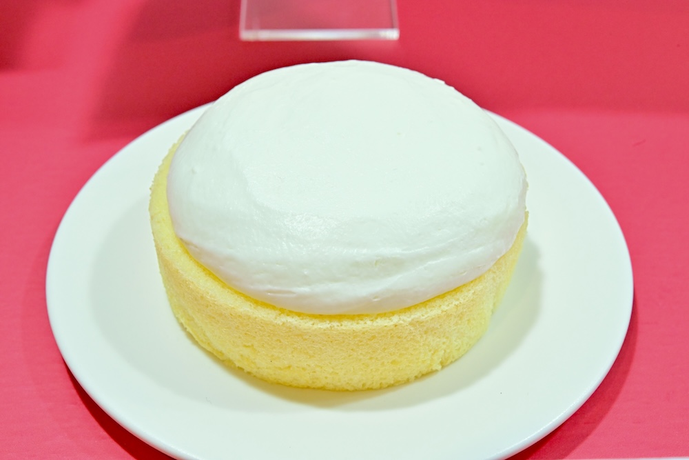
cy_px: 230
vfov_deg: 22.6
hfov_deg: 33.4
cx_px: 344
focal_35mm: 60
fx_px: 1148
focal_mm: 60
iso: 4000
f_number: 14
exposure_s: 1/125
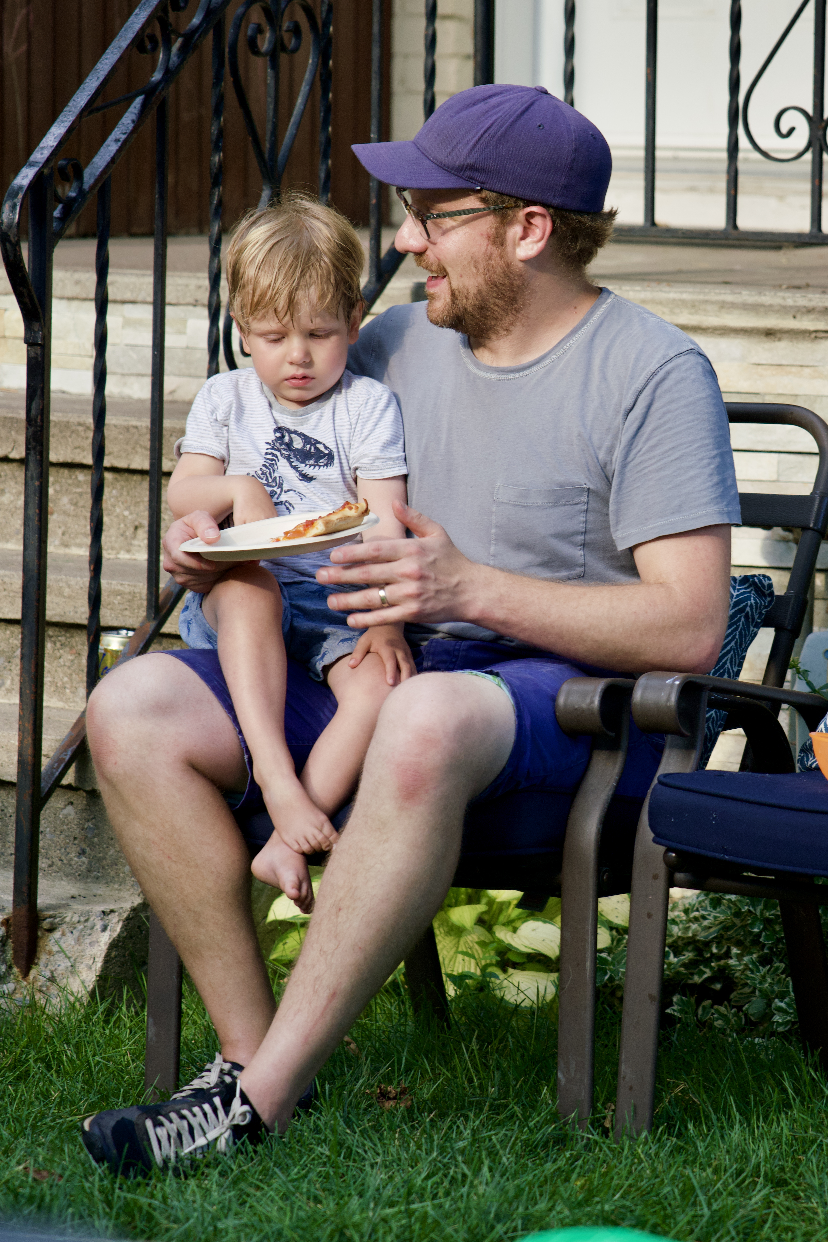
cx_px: 414
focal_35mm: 105
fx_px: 3622
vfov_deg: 19.5
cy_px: 621
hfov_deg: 13.0
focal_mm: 105
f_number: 4
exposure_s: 1/250
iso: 400
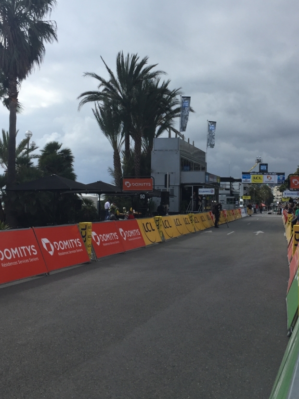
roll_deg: -1.9
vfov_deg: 44.7
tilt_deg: +5.5
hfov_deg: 34.1
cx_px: 195
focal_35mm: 42
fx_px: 484
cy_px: 167
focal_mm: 4.15
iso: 32
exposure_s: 1/2326
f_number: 2.2
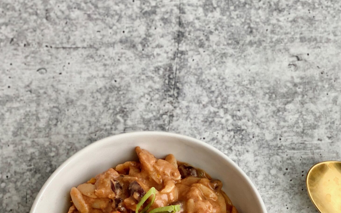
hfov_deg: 21.2
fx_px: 901
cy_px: 176
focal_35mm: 97
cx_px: 262
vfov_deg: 13.4
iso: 125
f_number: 2
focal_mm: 6
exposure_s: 1/40
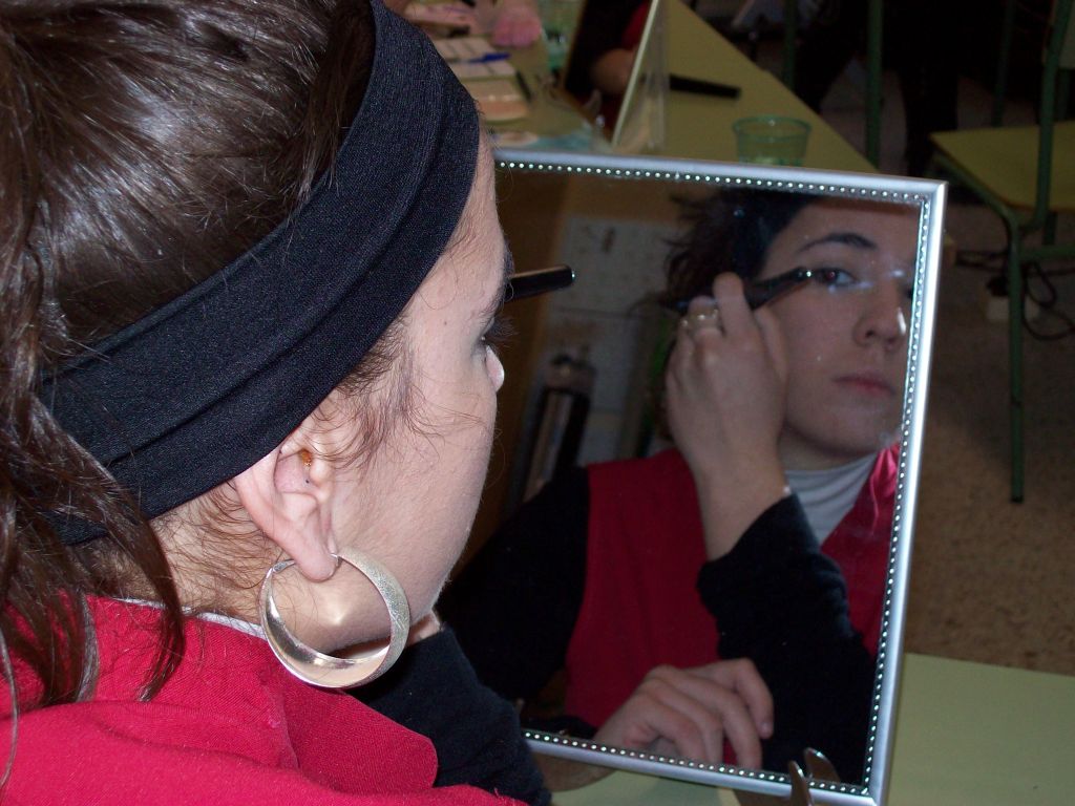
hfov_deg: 27.8
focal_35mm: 70
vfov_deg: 21.0
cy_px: 403
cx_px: 538
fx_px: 2174
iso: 80
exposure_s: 1/97.2
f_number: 3.8
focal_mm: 11.6
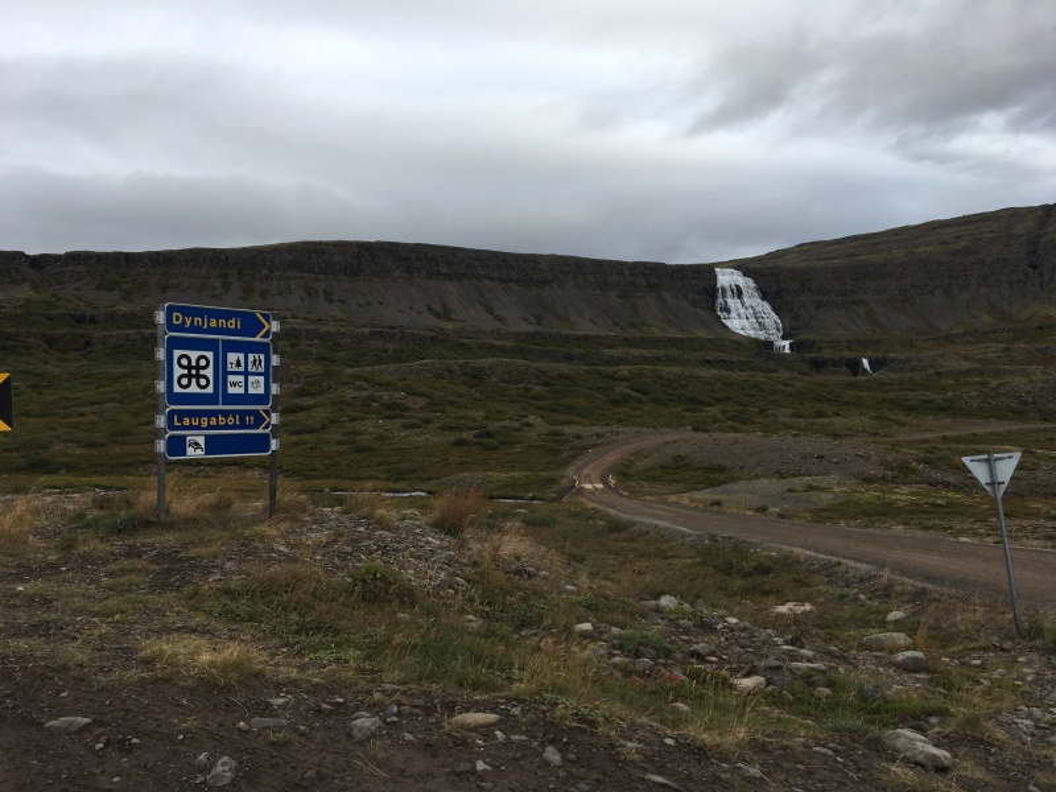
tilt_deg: +0.1
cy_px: 396
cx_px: 528
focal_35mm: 29
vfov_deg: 48.2
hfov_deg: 61.7
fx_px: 885
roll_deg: +1.6
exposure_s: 1/905
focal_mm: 4.15
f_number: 2.2
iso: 25
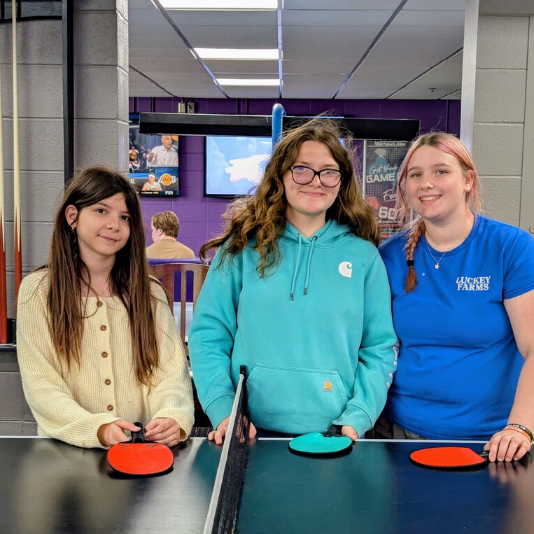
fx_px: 995
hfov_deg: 30.0
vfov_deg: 30.0
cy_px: 307
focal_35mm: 57
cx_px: 269
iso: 160
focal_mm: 6.81
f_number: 1.85
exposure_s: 1/120
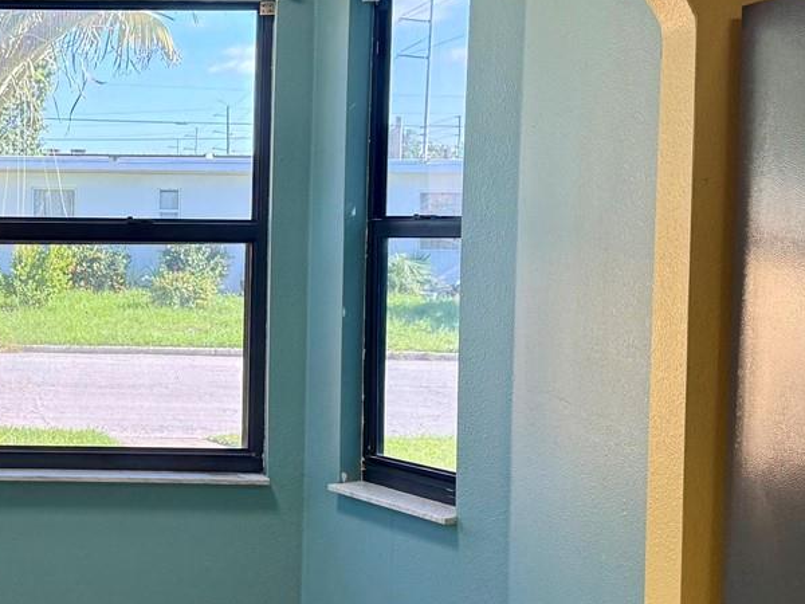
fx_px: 1488
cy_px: 274
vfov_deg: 22.9
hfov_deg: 28.6
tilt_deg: -2.2
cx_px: 23
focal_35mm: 64
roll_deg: -0.8
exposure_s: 1/318
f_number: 1.78
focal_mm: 6.76
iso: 100
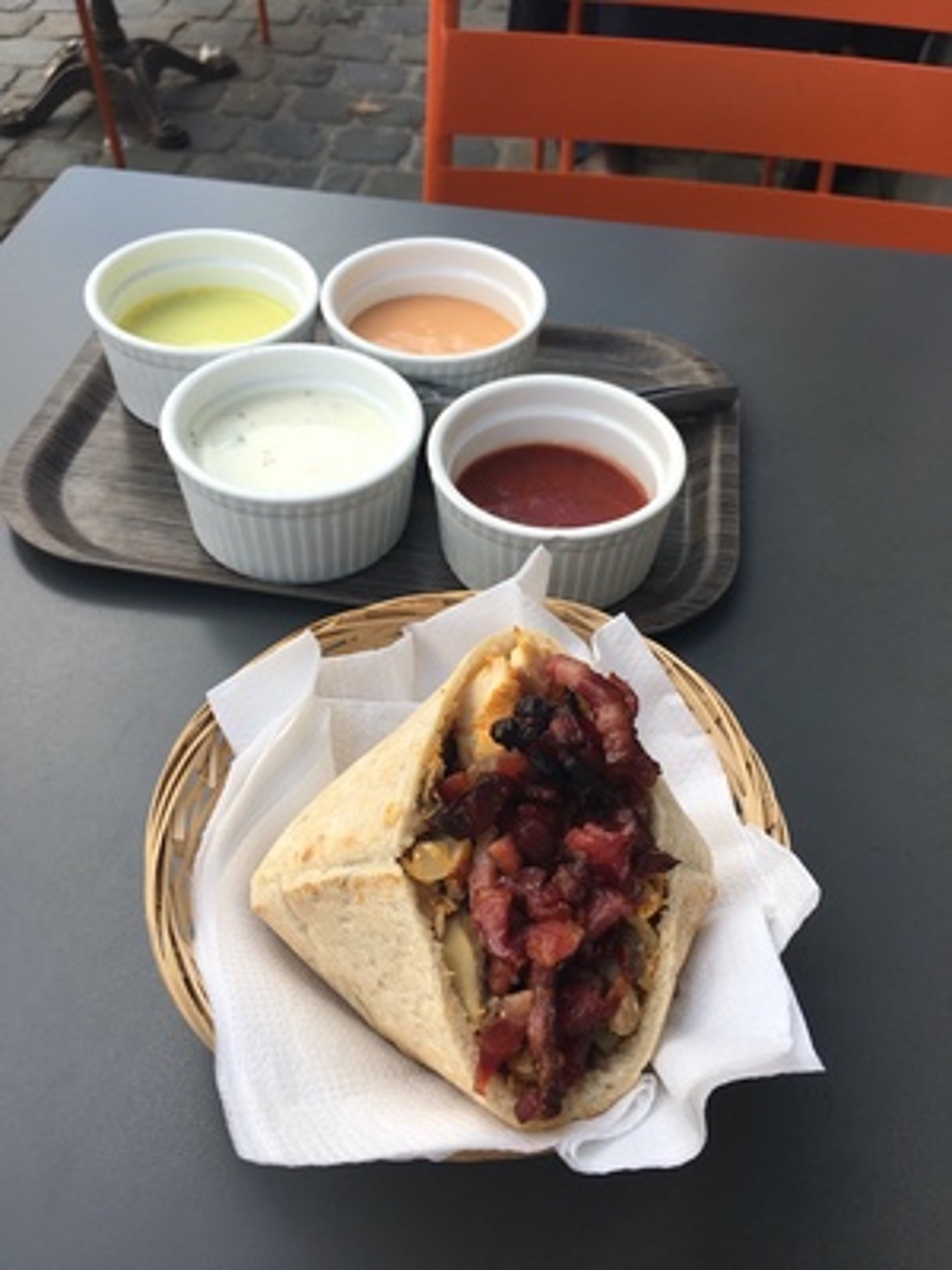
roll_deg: -4.1
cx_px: 476
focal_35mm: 29
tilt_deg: -43.3
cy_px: 635
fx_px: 1063
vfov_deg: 61.7
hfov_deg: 48.2
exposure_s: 1/377
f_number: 2.2
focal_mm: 4.15
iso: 25
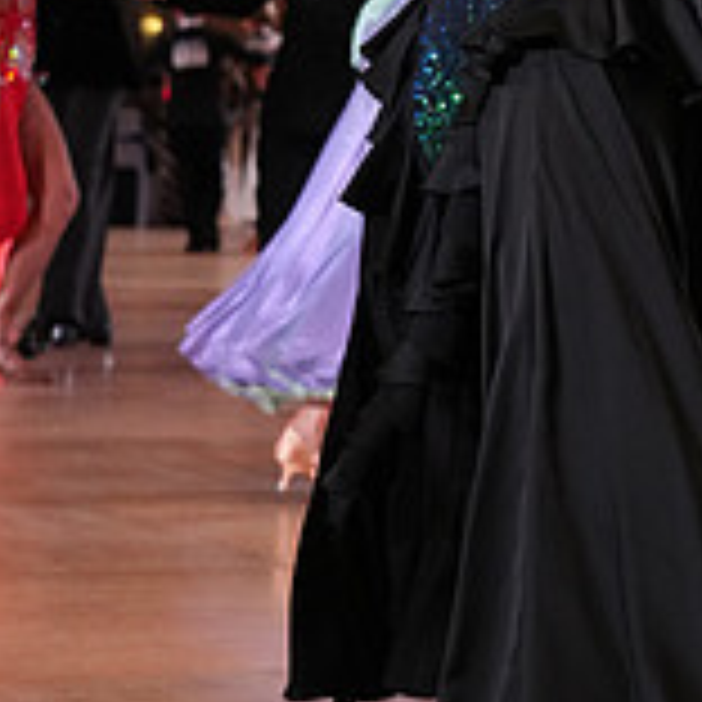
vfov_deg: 11.2
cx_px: 781
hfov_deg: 11.3
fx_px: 3487
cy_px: -207
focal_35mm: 152
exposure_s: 1/500
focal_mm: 48
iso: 2000
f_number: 4
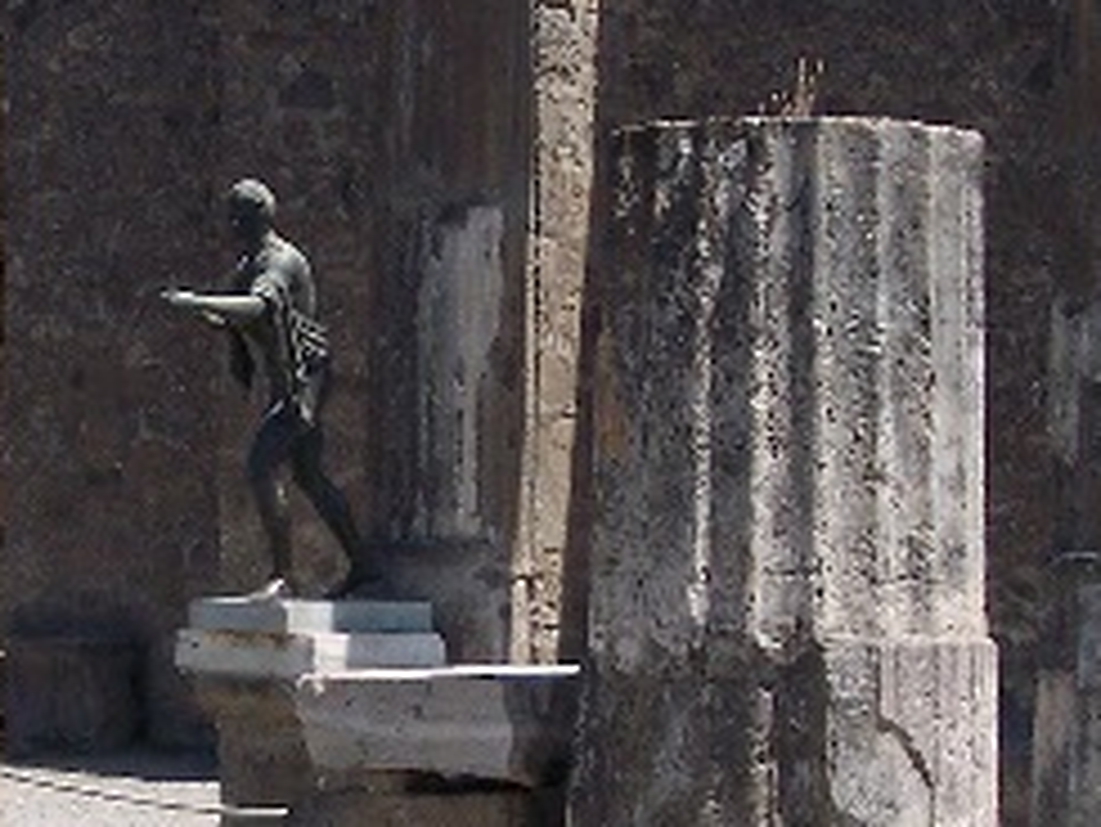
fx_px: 3946
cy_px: 387
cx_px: 202
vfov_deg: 12.0
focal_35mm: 124
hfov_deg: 15.8
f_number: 4.8
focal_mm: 8
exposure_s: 1/700
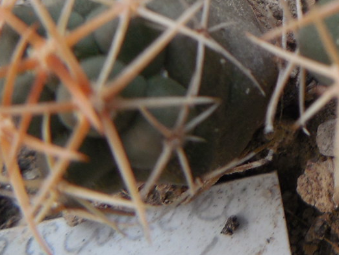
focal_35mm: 95
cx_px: 451
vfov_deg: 14.6
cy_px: -118
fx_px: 931
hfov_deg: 19.0
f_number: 3.6
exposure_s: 1/30
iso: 160
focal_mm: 5.6
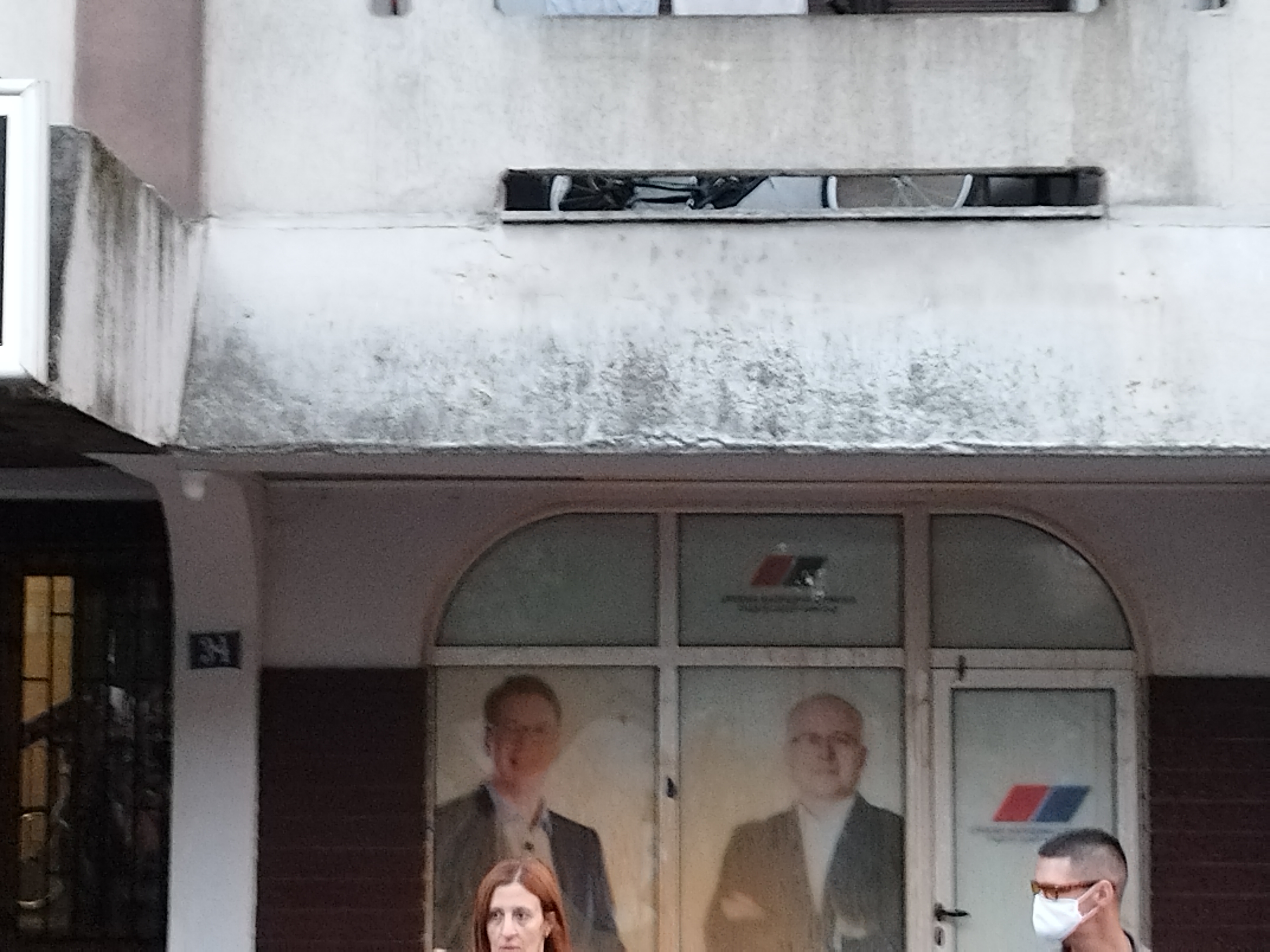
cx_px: 635
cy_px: 476
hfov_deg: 22.3
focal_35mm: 88
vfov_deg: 16.8
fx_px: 3229
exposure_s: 1/33.3
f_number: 1.9
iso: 946
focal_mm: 6.24
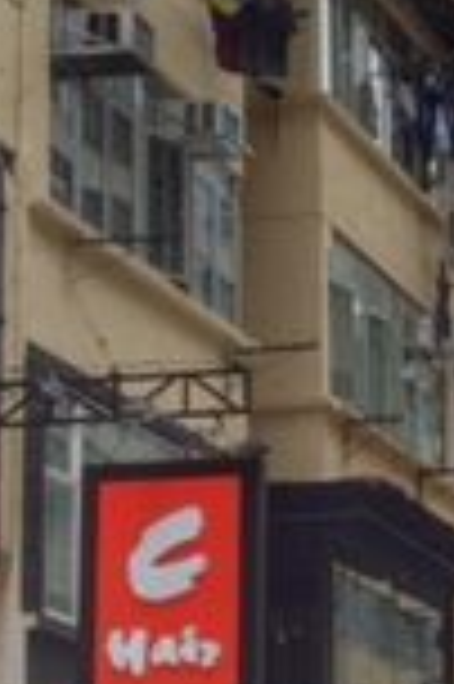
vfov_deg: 16.0
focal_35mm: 127
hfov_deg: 9.7
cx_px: 1047
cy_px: 608
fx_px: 2408
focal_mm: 4.15
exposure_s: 1/208
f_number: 2.2
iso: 32
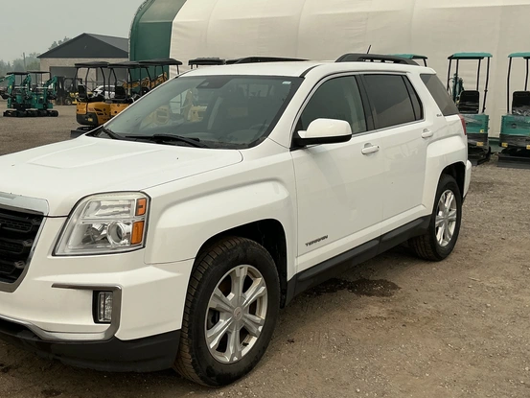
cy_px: 178
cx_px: 229
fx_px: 582
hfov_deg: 48.8
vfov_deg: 37.7
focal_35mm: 38
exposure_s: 1/3125
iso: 25
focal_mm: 3
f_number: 1.8
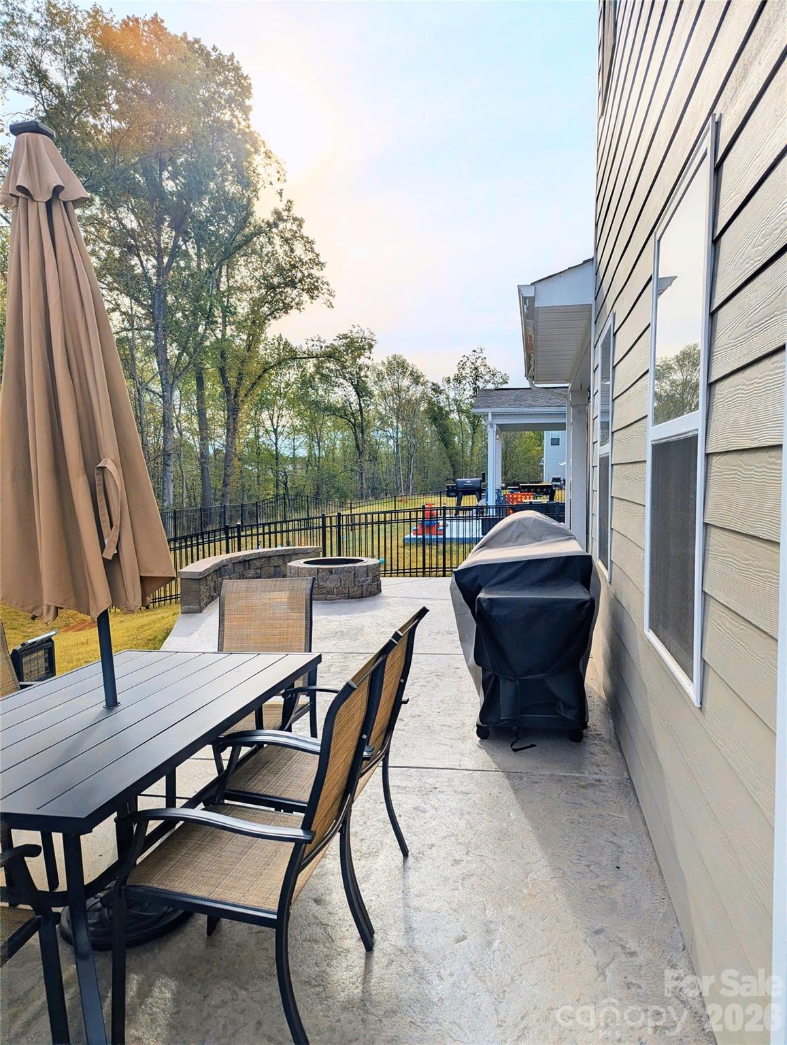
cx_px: 394
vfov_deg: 71.5
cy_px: 522
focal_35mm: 24
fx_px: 726
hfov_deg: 56.9
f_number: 1.85
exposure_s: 1/7519
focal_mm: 6.81
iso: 49
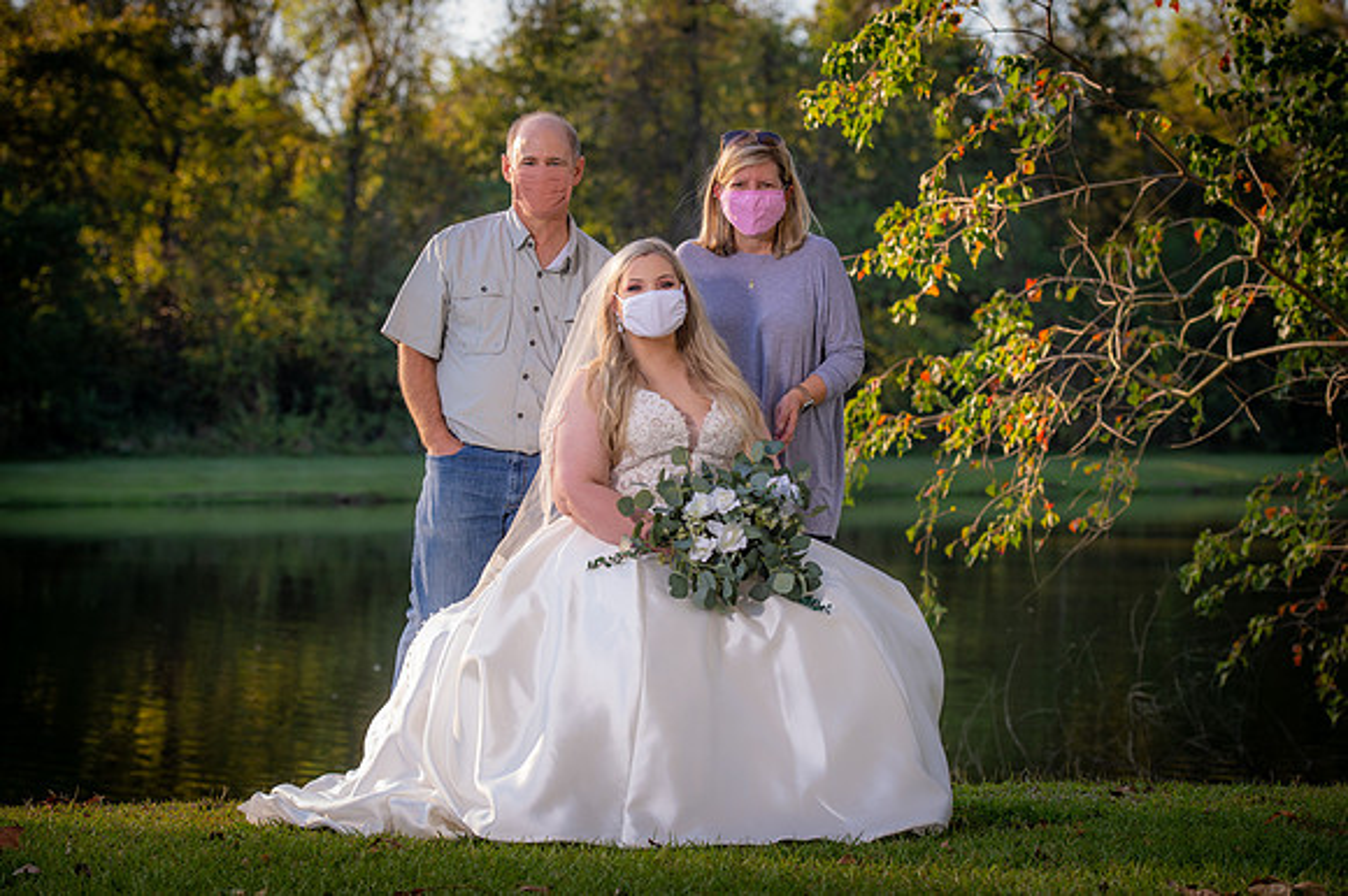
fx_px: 3555
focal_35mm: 95
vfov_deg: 14.4
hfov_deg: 21.5
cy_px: 448
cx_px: 674
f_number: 5
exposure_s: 1/160
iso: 125
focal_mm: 95
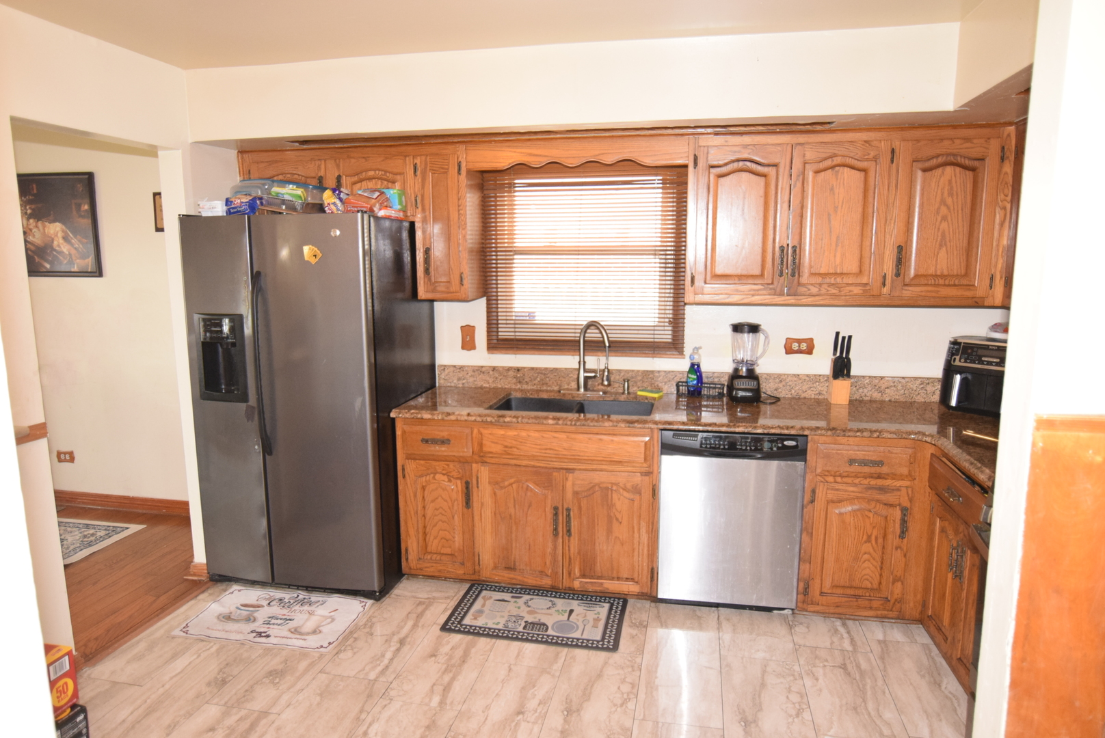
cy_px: 369
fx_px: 645
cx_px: 552
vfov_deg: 59.6
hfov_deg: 81.2
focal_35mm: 21
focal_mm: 14
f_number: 2.8
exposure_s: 1/60
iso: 1800
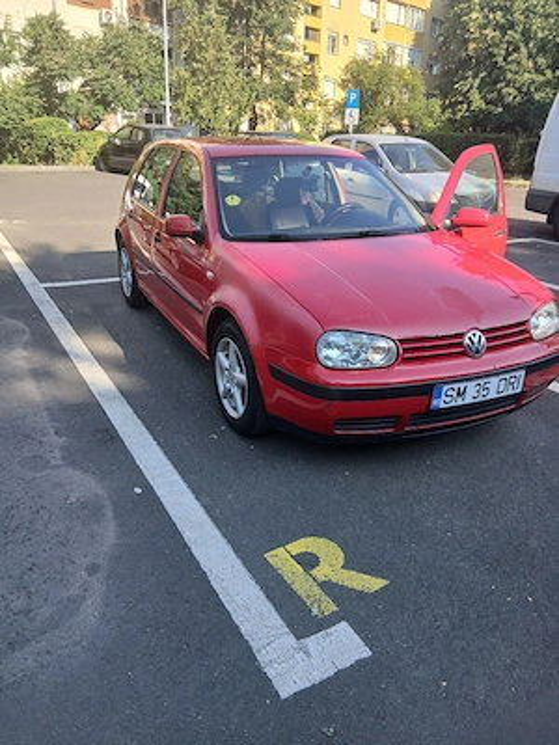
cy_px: 372
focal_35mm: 26
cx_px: 280
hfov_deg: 53.1
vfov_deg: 67.3
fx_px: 560
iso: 20
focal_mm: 3.98
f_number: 1.8
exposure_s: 1/128
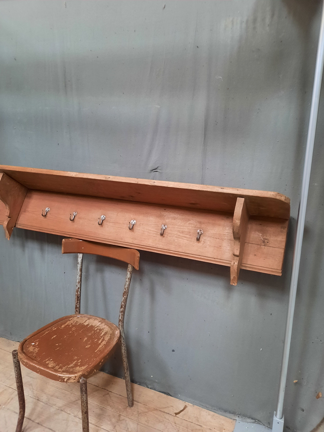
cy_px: 216
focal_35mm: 25
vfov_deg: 69.4
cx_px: 162
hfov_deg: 54.9
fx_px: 312
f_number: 2
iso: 320
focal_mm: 4.6
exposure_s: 1/33
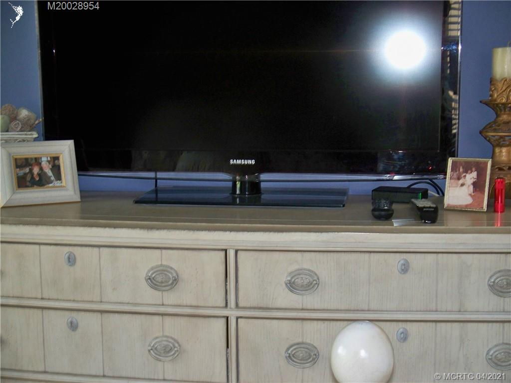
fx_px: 886
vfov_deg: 24.4
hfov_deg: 32.2
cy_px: 192
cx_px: 256
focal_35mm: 60
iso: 200
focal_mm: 12.89
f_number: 3.1
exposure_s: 1/30
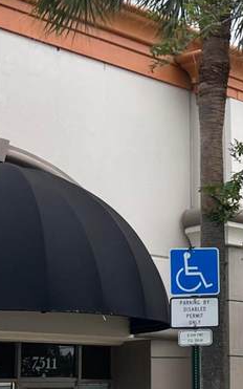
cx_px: 505
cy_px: 273
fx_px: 1006
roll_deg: +2.6
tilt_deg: +9.1
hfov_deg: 12.1
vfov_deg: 21.7
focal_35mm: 95
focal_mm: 5.7
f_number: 1.5
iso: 50
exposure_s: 1/1511
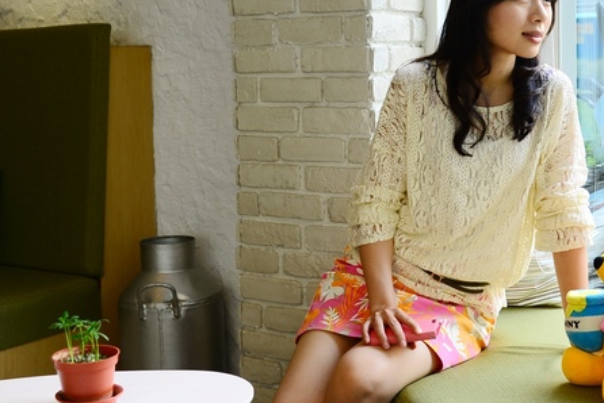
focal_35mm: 61
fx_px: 1024
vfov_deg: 22.3
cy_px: 158
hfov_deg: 32.8
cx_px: 348
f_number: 4
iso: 100
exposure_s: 1/80
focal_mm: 34
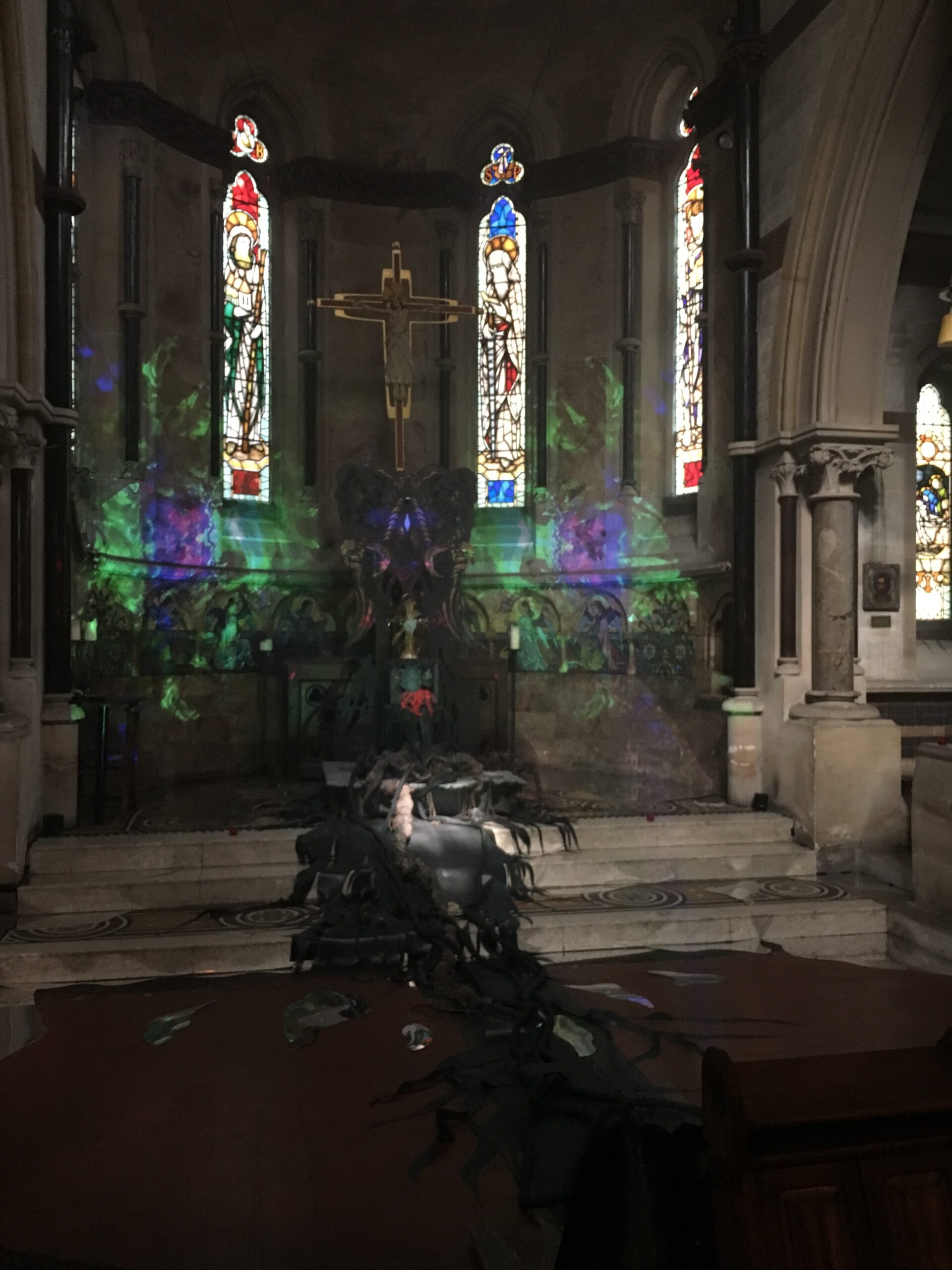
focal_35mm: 29
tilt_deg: +0.7
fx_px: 1063
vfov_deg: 61.7
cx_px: 476
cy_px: 635
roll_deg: +0.2
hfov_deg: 48.2
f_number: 2.2
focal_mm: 4.15
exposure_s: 1/17
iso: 400
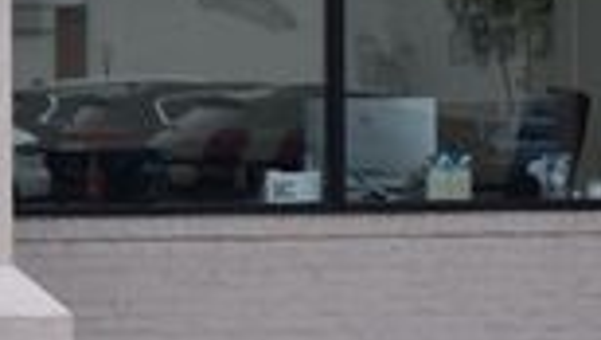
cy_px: 149
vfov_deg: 6.7
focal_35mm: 183
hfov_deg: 10.8
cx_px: -578
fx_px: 2919
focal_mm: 28
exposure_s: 1/200
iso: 400
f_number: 10
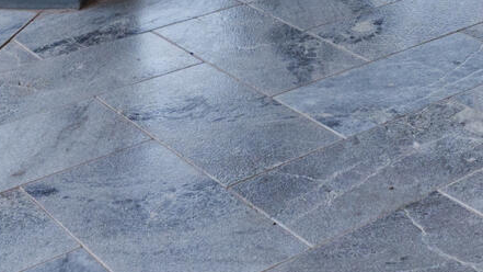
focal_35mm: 89
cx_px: 494
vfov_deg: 11.2
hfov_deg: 22.9
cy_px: -394
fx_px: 1140
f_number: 9
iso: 250
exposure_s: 1/13
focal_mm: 10
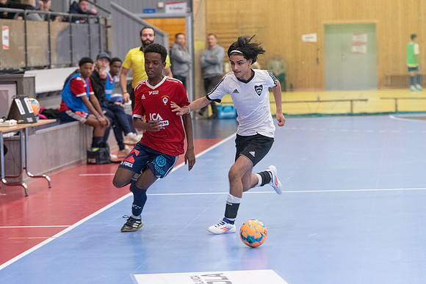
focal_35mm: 171
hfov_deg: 12.0
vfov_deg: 8.0
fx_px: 2022
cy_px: 142
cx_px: 213
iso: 7200
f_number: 3.5
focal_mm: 112
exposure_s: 1/500
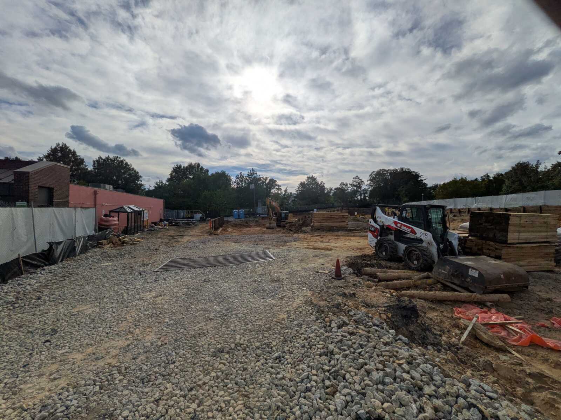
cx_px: 280
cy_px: 210
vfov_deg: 85.7
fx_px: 227
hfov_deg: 102.1
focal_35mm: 14
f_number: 2.2
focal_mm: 1.83
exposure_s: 1/5650
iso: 52
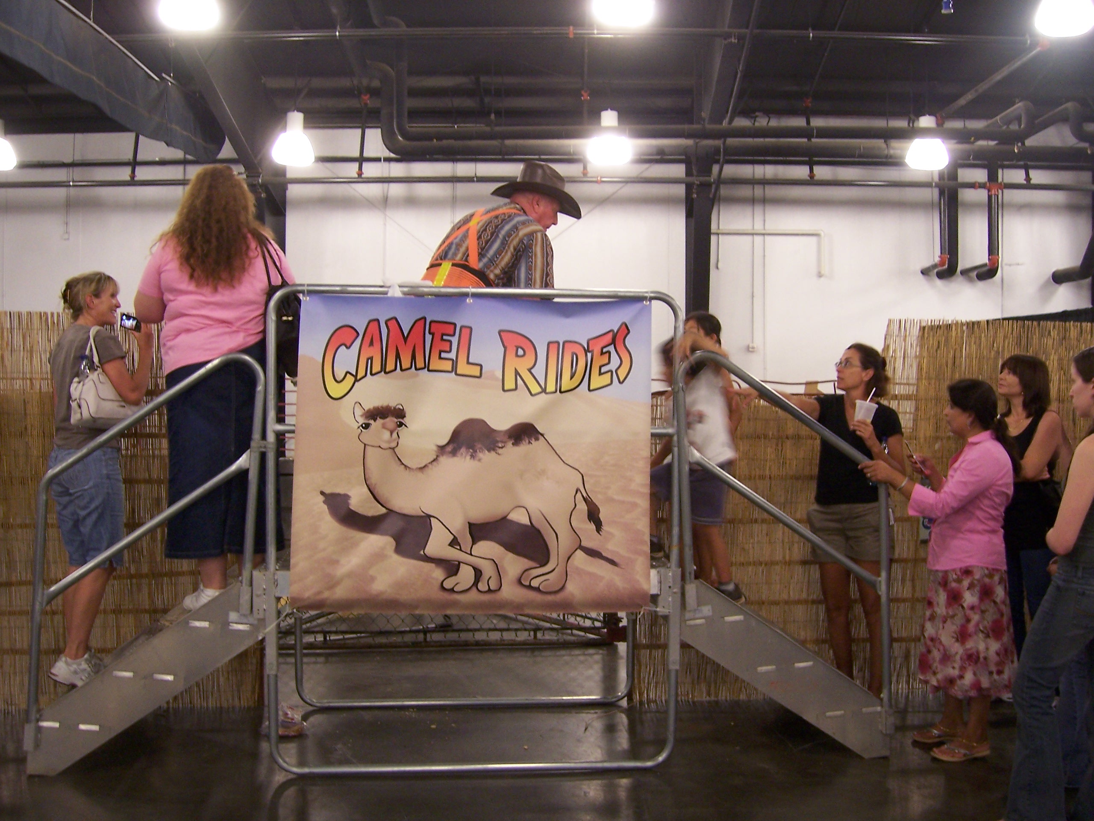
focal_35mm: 36
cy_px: 410
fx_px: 1138
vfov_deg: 39.7
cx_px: 547
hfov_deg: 51.4
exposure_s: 1/8
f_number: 3
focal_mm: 6
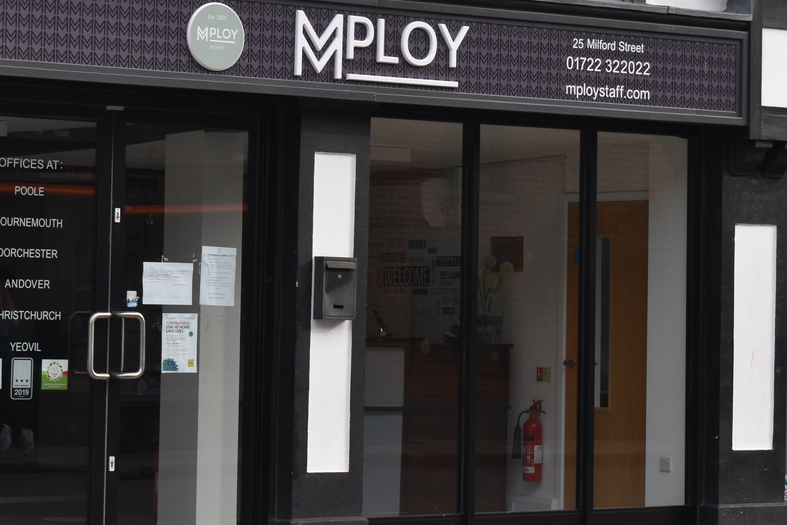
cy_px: 158
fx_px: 3013
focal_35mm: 138
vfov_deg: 9.9
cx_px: 392
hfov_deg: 14.9
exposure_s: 1/250
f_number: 7.1
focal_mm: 55
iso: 200
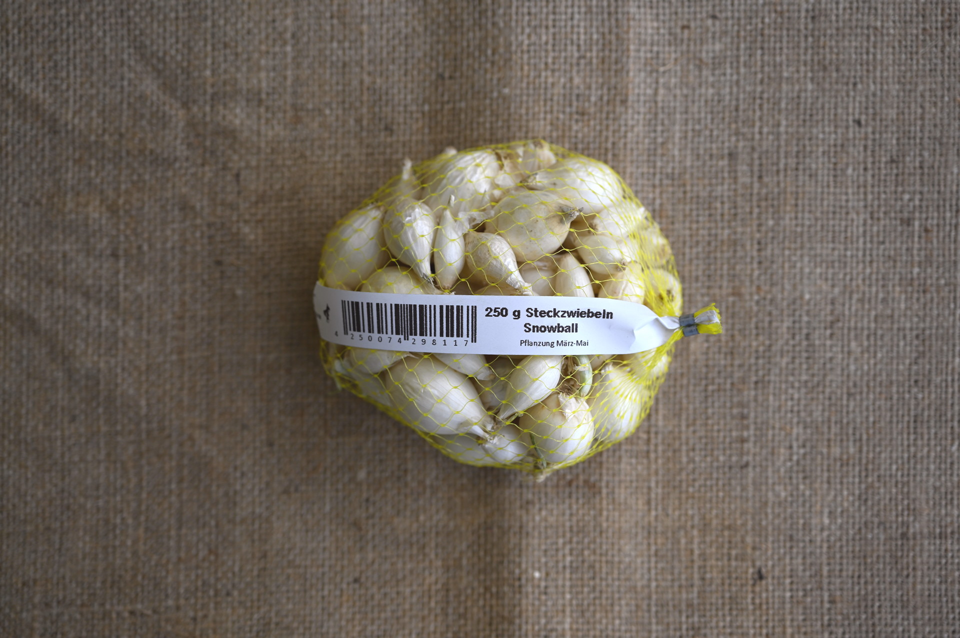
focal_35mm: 50
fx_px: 1332
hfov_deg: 39.6
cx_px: 480
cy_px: 319
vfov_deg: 27.0
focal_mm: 50
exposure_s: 1/160
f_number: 4
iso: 140
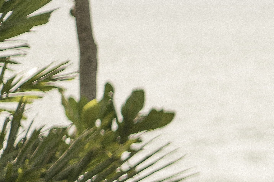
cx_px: 737
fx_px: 3600
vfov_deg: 2.9
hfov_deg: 4.2
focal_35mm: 473
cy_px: 239
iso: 100
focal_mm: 85
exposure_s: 1/1600
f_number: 1.8
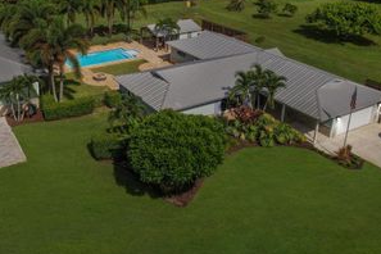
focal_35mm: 37
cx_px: 114
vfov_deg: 34.9
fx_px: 392
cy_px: 52
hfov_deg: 50.5
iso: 100
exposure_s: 1/100
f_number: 2.8
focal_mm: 8.38
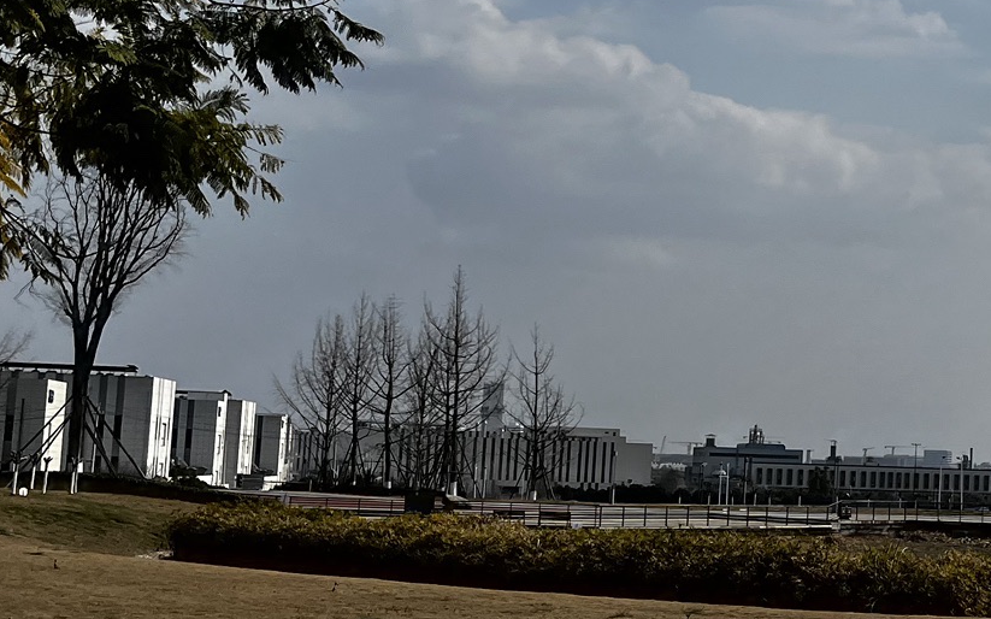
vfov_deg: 19.4
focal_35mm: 67
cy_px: 312
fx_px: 1809
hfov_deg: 28.3
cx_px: 1045
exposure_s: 1/10870
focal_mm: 5.1
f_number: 1.6
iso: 50
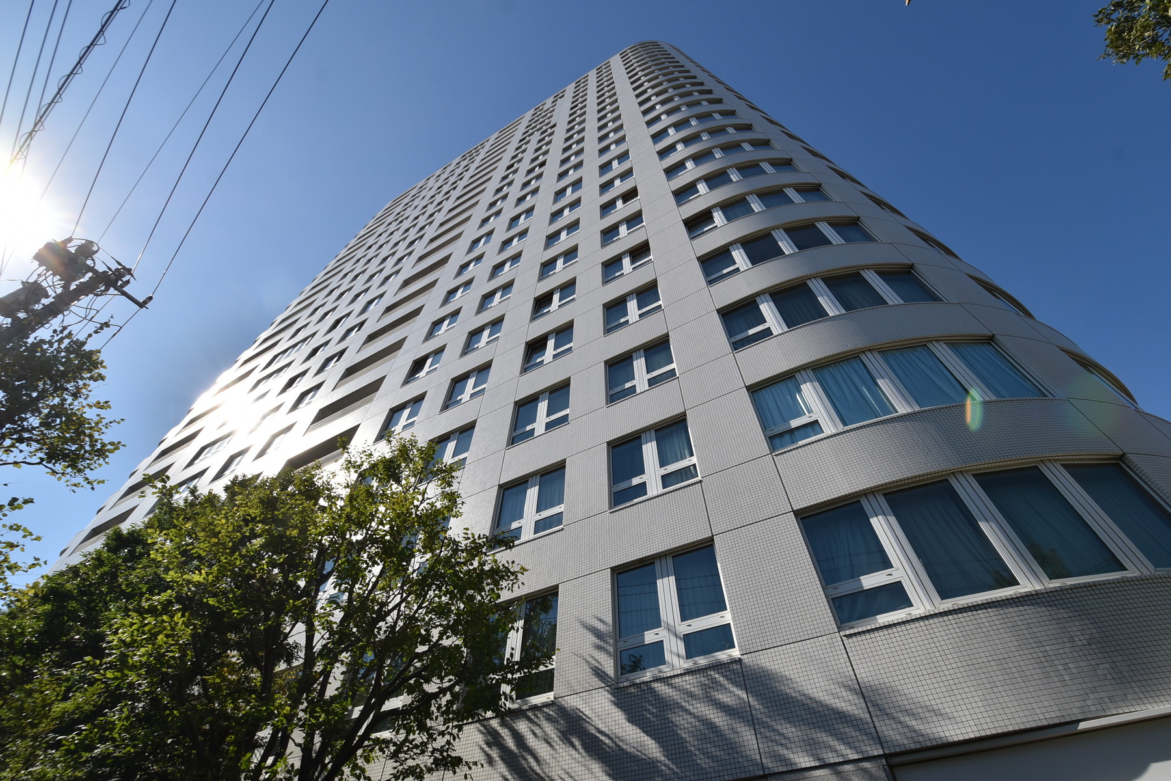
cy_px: 390
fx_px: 488
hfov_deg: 100.4
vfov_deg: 77.3
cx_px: 586
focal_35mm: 15
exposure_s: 1/320
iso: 100
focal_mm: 10
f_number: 9
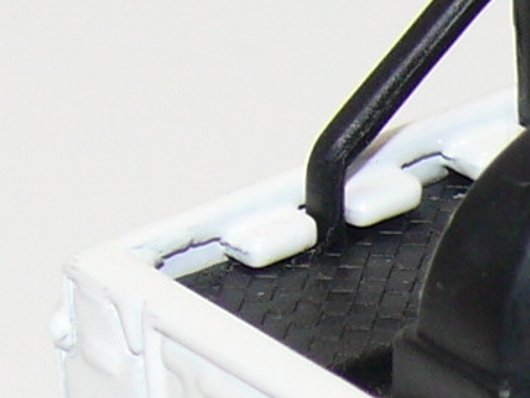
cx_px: 1066
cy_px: 313
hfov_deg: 4.0
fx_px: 7584
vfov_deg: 3.0
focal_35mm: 495
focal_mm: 14.1
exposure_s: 1/30
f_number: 4
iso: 100
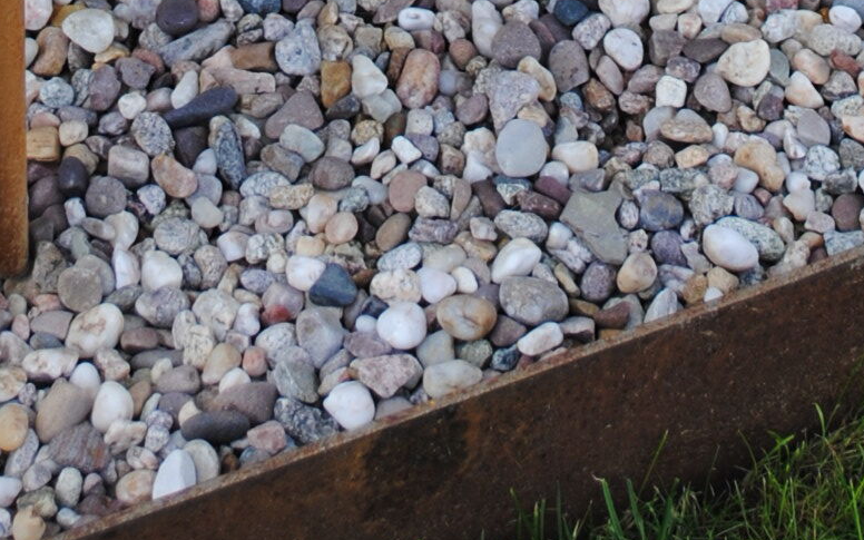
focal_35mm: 183
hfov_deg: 11.4
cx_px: 475
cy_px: -809
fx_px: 4309
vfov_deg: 6.7
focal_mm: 32
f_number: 5.6
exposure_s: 1/125
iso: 140
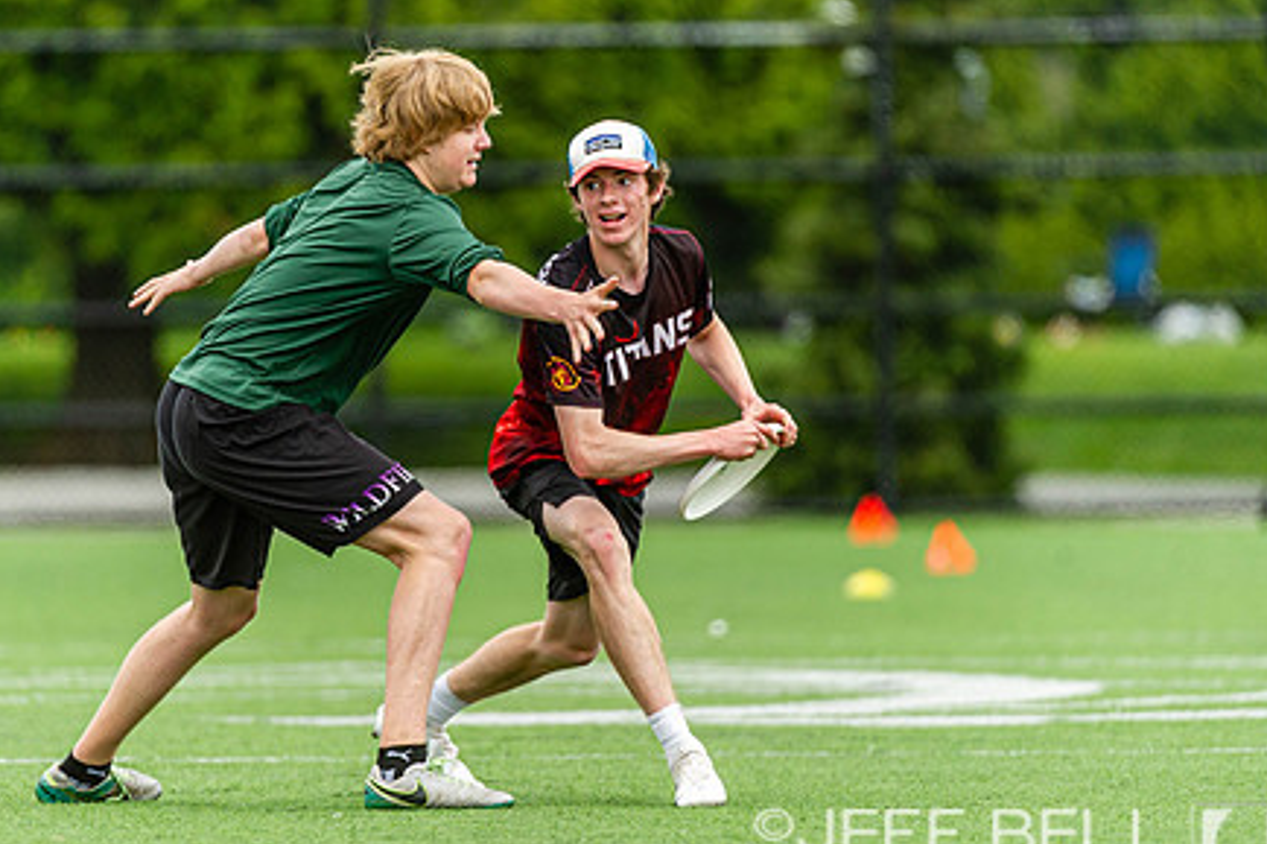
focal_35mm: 535
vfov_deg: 2.6
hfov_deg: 3.9
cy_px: 388
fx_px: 18821
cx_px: 561
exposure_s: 1/1600
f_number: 4
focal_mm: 400
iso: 640
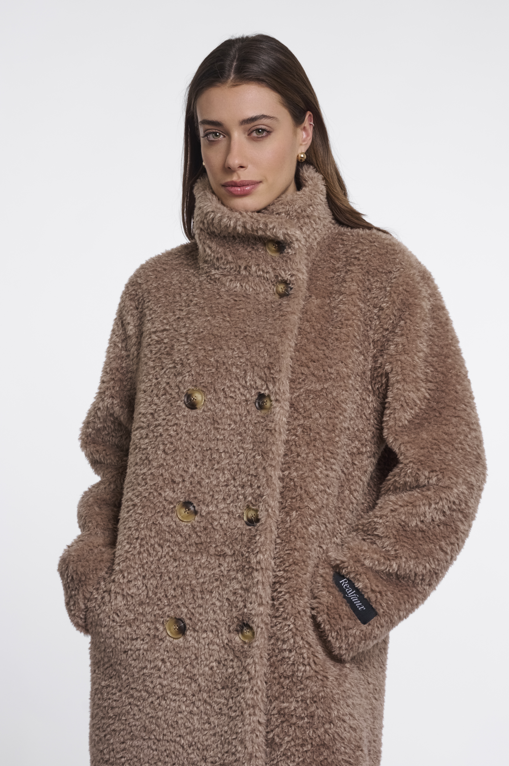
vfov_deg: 27.4
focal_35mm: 74
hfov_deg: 18.4
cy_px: 383
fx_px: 1571
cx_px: 254
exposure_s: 1/160
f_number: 8
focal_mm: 74
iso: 125
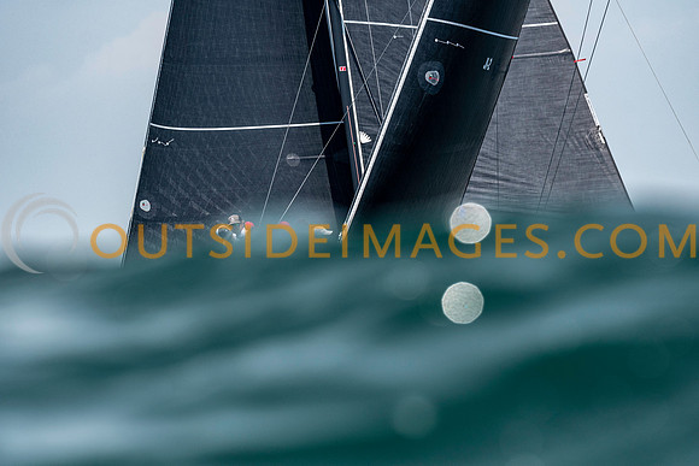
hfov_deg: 4.6
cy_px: 233
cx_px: 350
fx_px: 8739
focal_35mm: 450
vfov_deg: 3.1
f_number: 5.6
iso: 320
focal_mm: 300
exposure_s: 1/2000
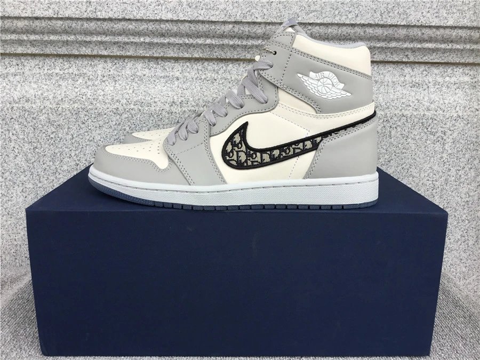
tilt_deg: -13.1
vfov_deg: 45.4
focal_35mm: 31
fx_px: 430
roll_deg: -0.5
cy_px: 180
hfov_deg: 58.4
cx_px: 240
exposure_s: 1/252
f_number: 2.4
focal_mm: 3.3
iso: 25
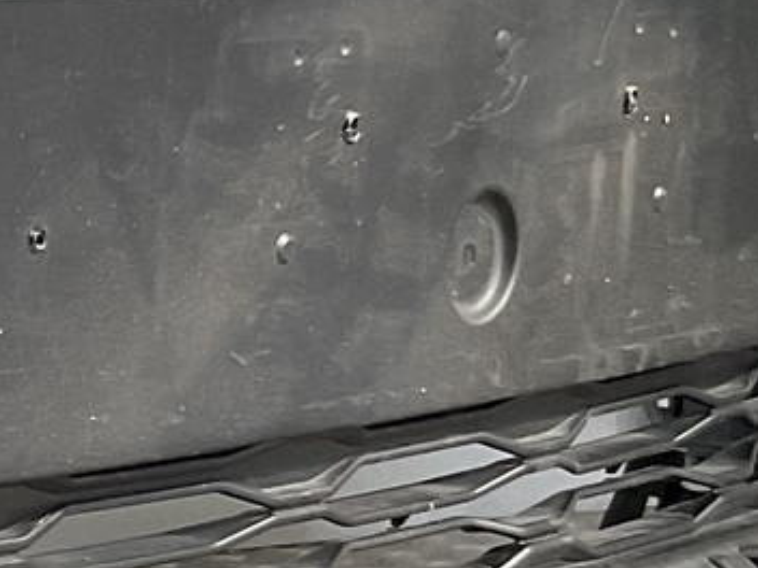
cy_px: 445
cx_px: -831
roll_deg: +2.4
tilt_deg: -7.3
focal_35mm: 166
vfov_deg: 8.9
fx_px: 3635
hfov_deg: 10.7
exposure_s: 1/504
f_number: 1.8
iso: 16
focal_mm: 3
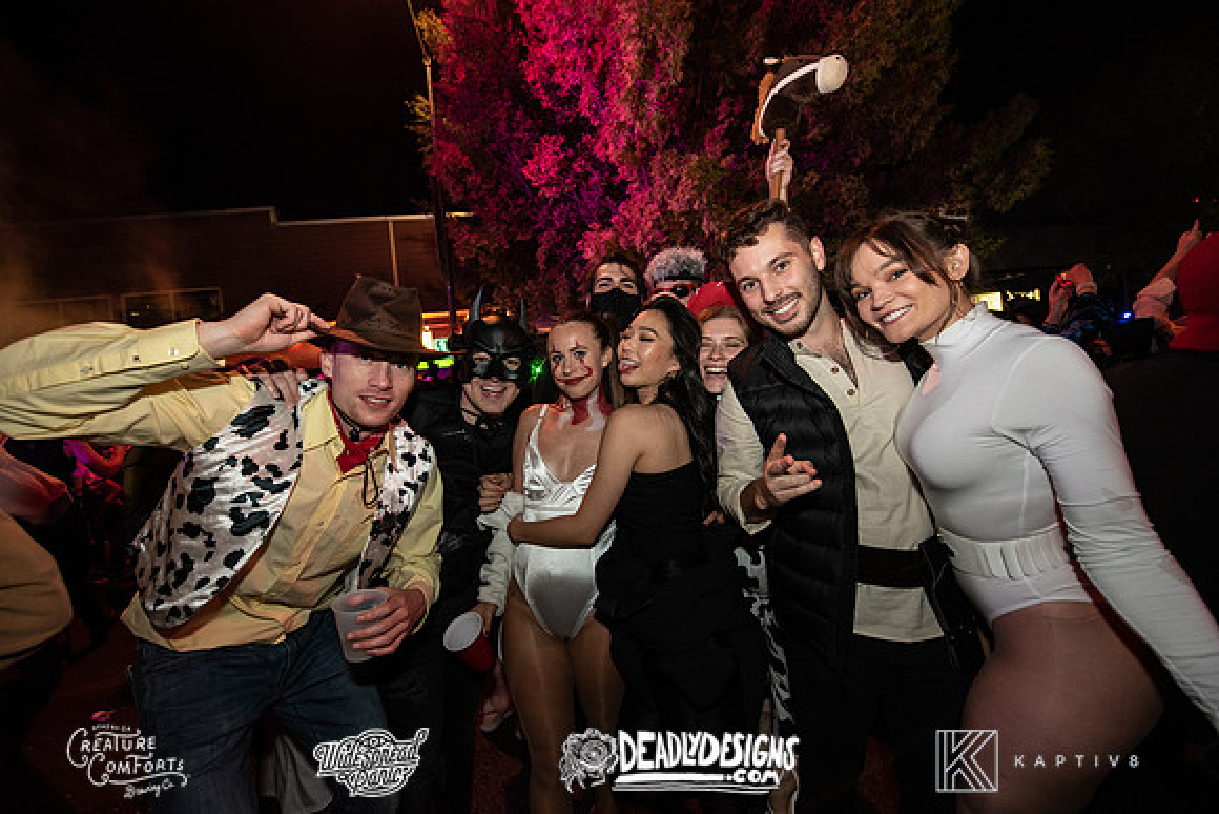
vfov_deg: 81.2
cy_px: 407
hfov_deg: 104.2
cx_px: 610
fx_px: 474
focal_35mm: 14
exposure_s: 1/60
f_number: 3.5
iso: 2000
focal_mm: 14
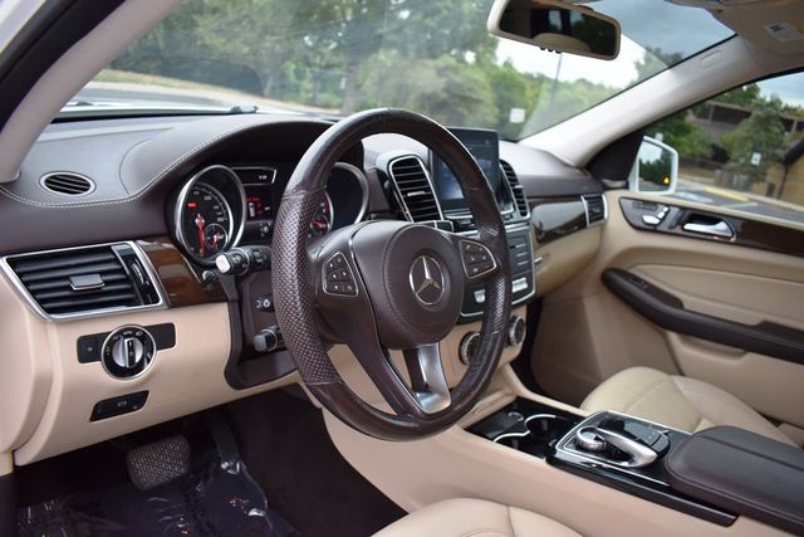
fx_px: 603
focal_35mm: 27
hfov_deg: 67.4
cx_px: 402
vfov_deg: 48.0
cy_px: 268
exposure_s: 1/250
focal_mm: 18
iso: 640
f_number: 3.5
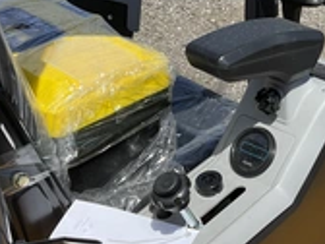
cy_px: 60
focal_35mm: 69
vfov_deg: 21.1
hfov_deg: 27.5
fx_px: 648
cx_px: 269
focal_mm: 3
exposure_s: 1/1848
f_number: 1.8
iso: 25
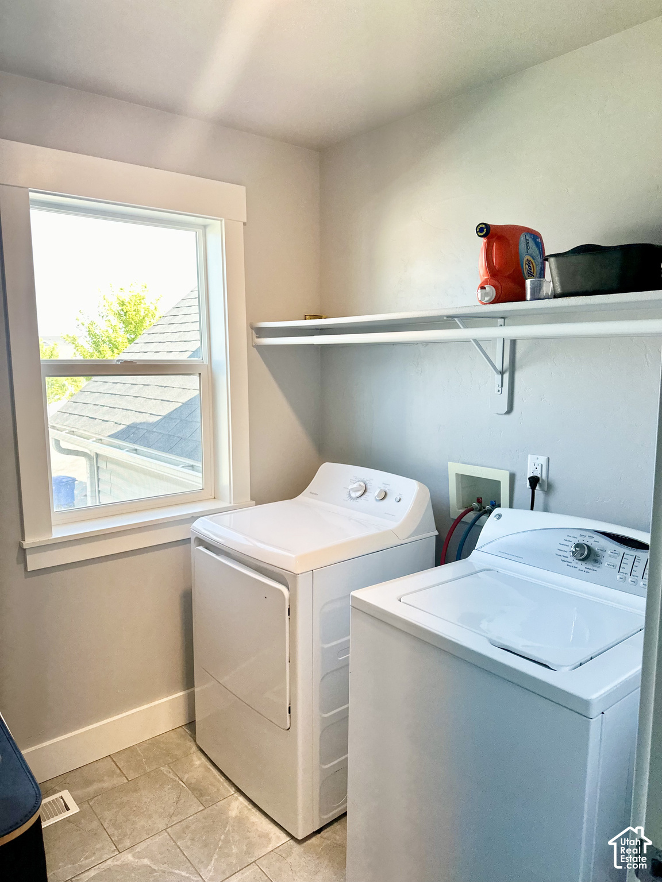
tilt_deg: -6.8
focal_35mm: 24
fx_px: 612
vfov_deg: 71.6
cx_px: 331
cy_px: 441
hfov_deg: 56.8
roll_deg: -0.6
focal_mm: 6.86
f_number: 1.78
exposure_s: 1/123
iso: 80
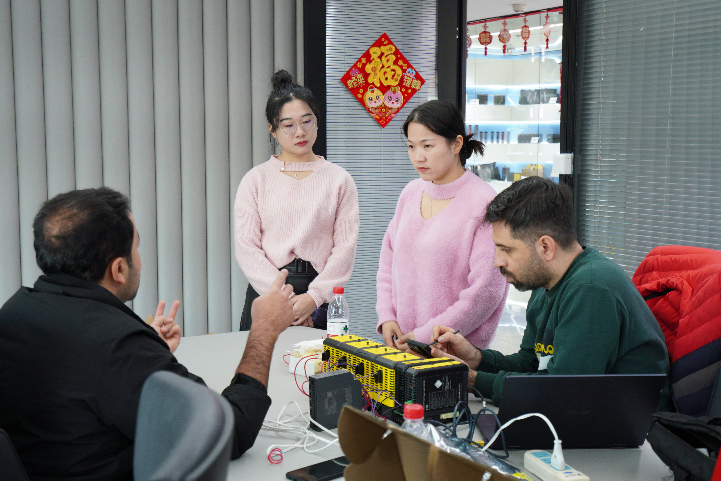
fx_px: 991
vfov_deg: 27.3
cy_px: 240
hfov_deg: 40.0
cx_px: 360
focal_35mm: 50
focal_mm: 33
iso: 400
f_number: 4
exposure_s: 1/25
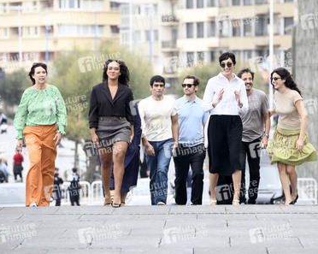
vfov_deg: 7.0
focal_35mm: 222
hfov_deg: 8.7
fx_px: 2088
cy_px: 127
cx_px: 163
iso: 400
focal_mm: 195
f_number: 5.6
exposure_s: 1/500
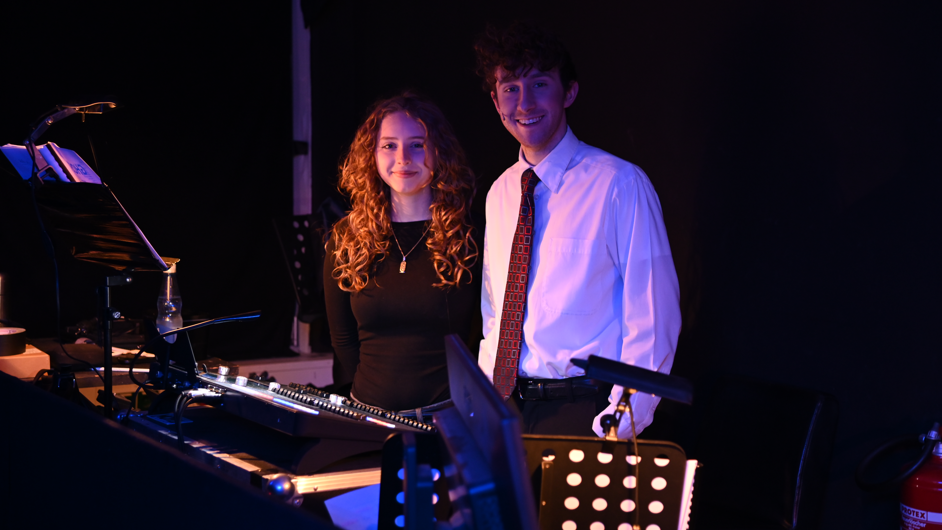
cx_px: 483
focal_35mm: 73
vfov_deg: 16.5
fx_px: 1823
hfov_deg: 29.0
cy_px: 223
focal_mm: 65
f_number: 4
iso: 1600
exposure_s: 1/13
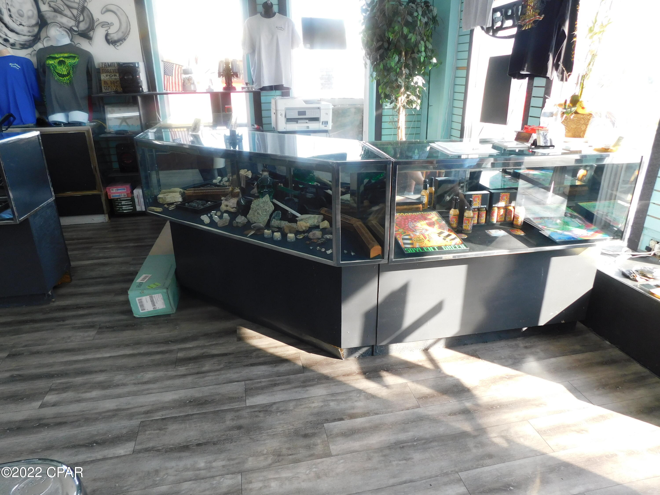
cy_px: 248
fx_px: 439
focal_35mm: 23
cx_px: 330
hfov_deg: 73.9
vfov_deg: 58.9
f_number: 3
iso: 125
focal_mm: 4
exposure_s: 1/100
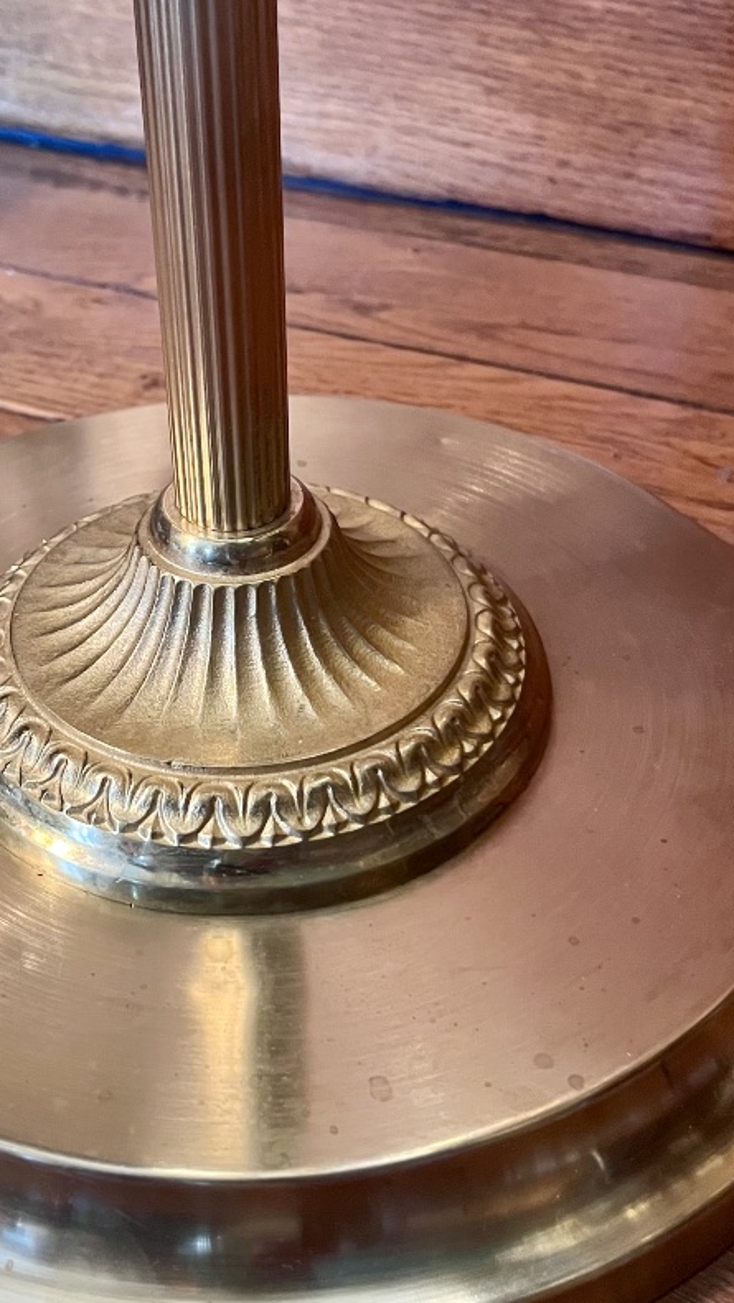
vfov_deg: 47.2
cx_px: 254
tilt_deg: -37.9
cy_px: 572
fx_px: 1486
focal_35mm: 43
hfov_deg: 27.6
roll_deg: +3.2
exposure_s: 1/33
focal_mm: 5.1
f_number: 1.6
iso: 500
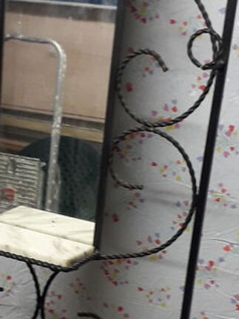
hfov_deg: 17.6
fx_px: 773
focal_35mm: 84
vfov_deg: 23.1
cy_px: 223
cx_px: 103
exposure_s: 1/33
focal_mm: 3.6
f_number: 1.9
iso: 160
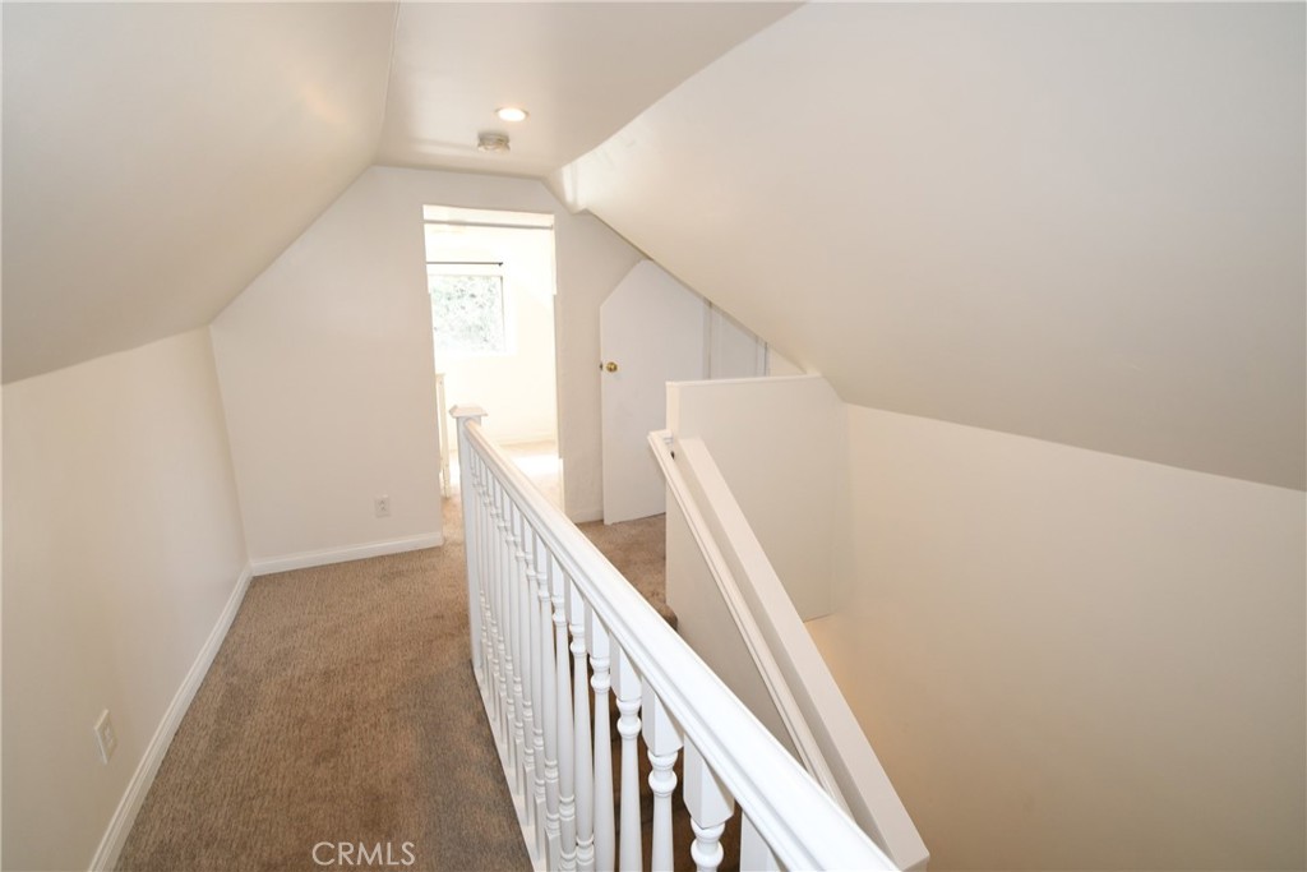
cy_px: 436
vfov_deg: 77.3
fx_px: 545
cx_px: 654
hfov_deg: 100.4
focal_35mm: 15
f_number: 5.6
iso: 720
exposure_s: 1/60
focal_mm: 10
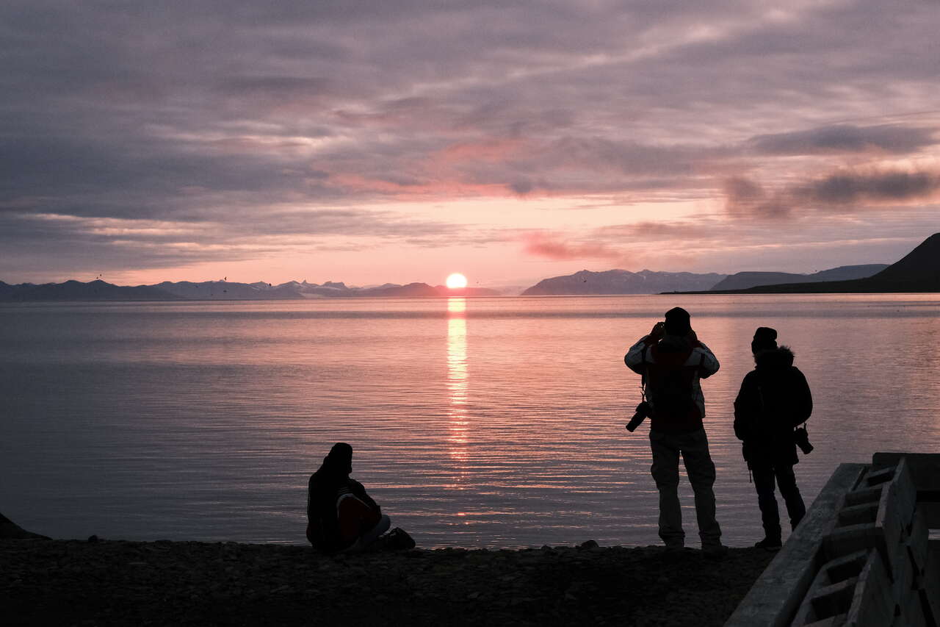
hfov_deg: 27.0
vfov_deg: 18.2
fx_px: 1958
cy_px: 314
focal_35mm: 75
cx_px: 470
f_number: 10
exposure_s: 1/250
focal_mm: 50
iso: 2500
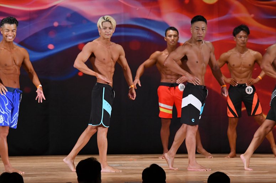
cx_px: 138
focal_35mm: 240
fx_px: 1839
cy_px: 92
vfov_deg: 5.7
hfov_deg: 8.6
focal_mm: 160
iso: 3200
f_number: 5.6
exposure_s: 1/400
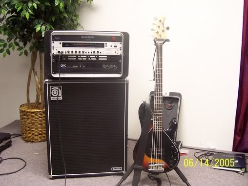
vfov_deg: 38.7
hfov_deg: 50.1
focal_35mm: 37
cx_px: 124
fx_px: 265
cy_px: 93
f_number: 2.8
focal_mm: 5.6
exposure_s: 1/10
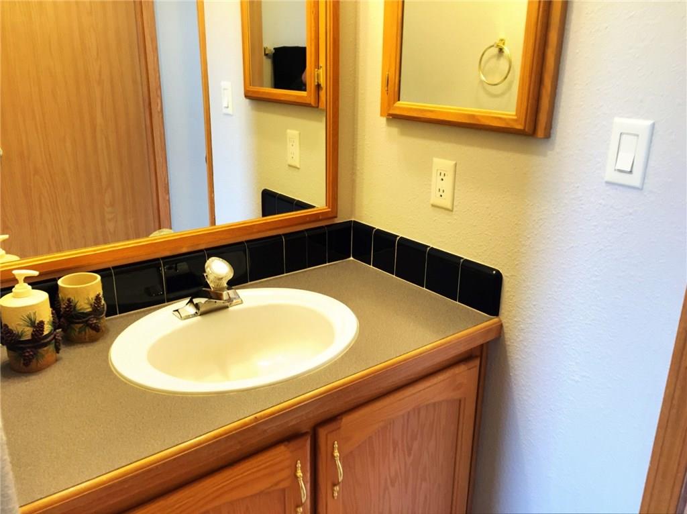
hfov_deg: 61.7
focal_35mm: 29
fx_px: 575
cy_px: 257
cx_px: 344
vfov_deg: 48.2
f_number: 2.2
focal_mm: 4.15
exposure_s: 1/30
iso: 32
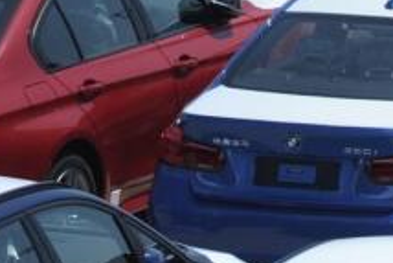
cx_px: 992
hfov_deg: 1.4
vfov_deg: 0.9
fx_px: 15916
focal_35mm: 1457
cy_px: -315
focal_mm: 260
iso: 1000
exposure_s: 1/8000
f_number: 5.6
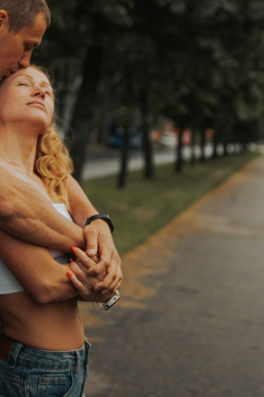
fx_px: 1057
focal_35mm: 96
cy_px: 84
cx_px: 86
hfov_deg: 14.2
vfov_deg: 21.0
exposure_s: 1/500
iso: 1600
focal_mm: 48
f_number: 2.8
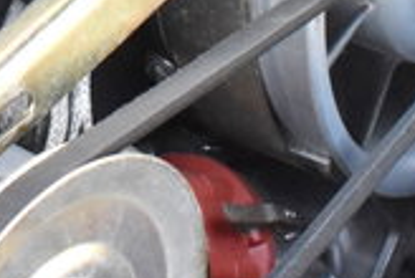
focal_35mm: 126
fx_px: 1455
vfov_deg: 10.2
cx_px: -14
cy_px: -253
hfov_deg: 15.9
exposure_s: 1/200
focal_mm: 18
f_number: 7.1
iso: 3200
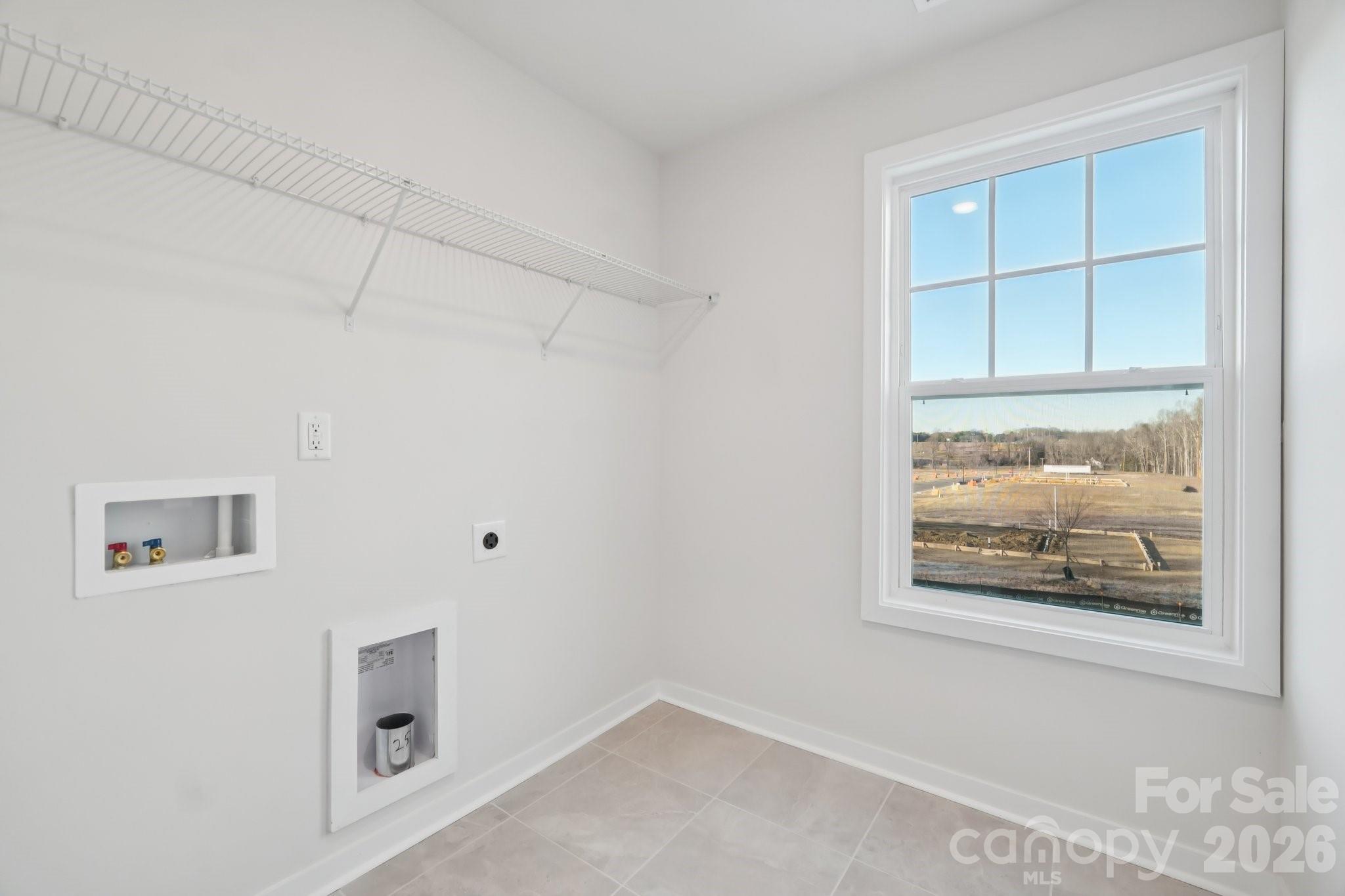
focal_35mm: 15
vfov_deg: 77.3
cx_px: 672
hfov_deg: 100.4
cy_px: 448
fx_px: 560
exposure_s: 1/30
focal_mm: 10
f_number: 8
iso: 400
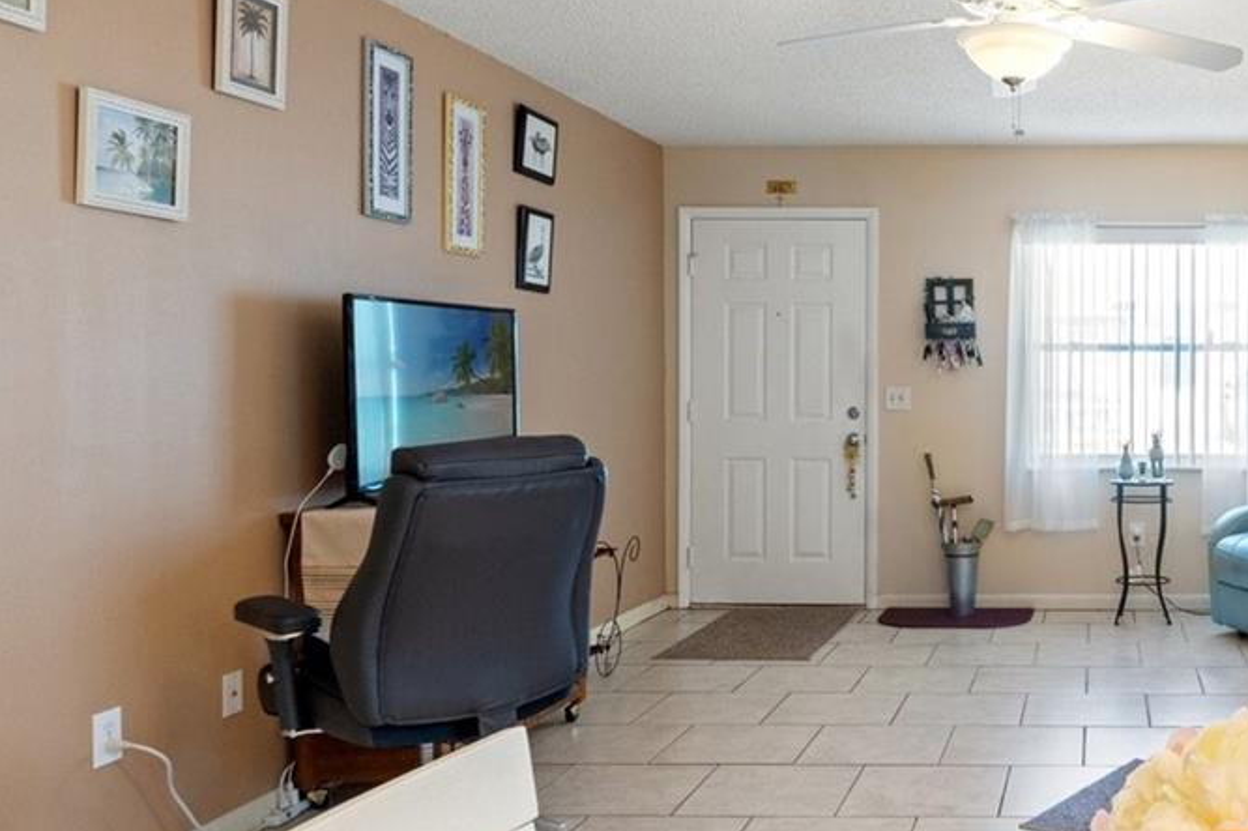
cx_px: 1106
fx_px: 1247
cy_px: 378
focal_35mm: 36
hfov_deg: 48.1
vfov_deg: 36.8
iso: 400
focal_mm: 10
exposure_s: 1/6
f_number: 8
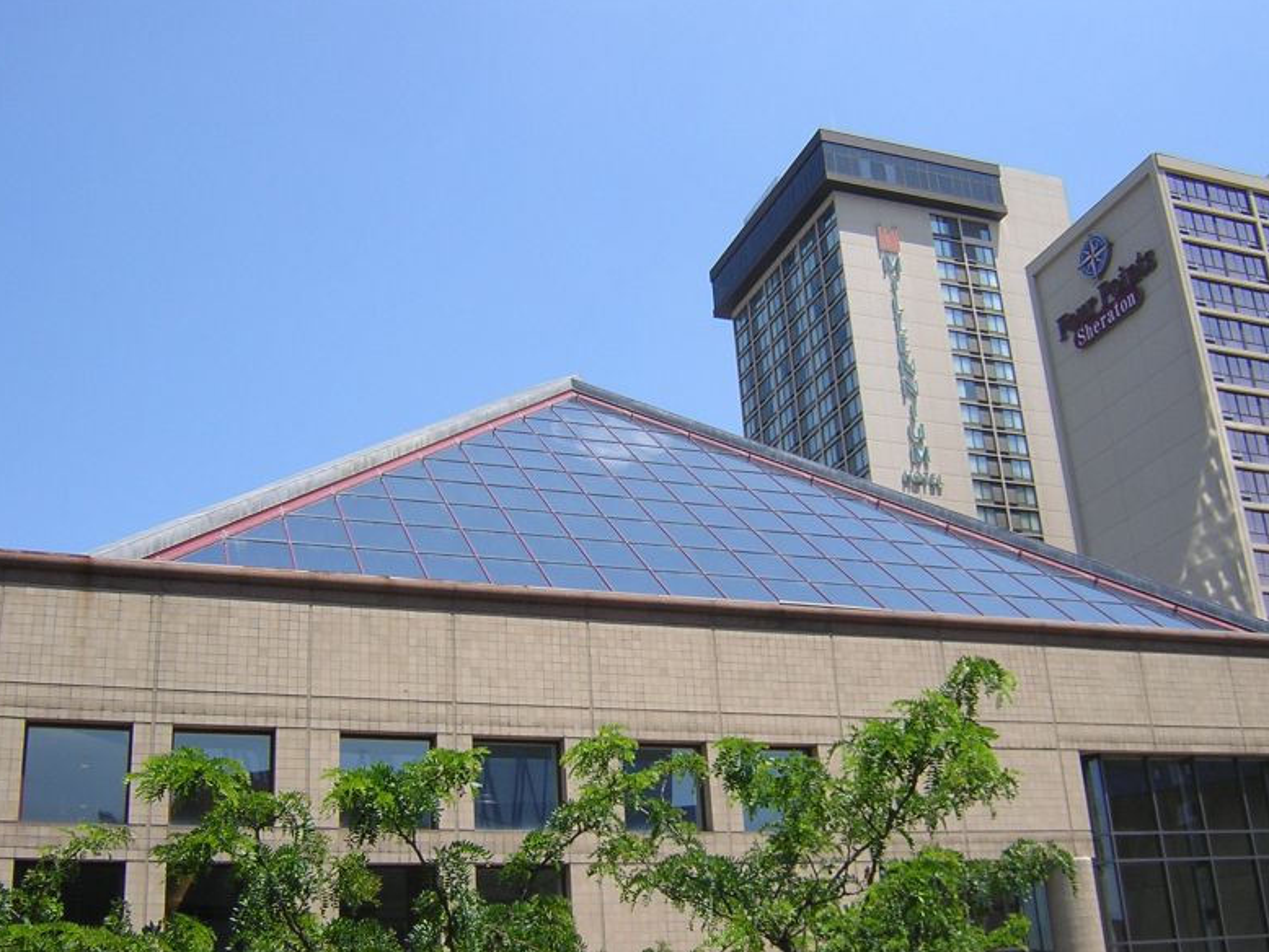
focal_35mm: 37
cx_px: 644
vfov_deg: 38.7
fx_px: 1357
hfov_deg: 50.1
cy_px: 481
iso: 100
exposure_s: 1/267
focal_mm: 4.7
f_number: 5.2
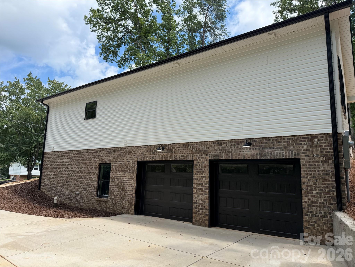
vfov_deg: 56.8
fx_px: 246
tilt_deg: +9.9
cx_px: 178
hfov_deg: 71.6
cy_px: 134
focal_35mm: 24
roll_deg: -1.7
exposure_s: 1/2053
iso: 100
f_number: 1.78
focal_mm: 6.76
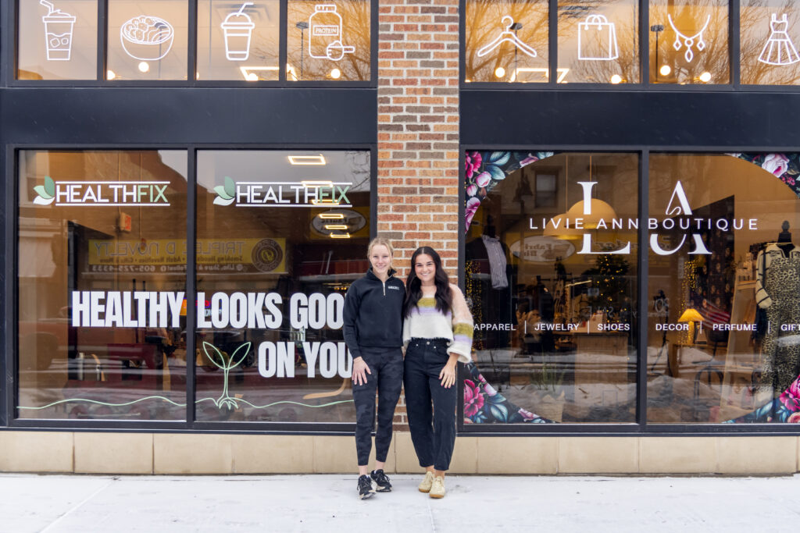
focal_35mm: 36
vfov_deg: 36.9
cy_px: 266
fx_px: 800
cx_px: 400
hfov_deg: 53.1
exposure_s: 1/200
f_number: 3.5
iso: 400
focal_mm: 24
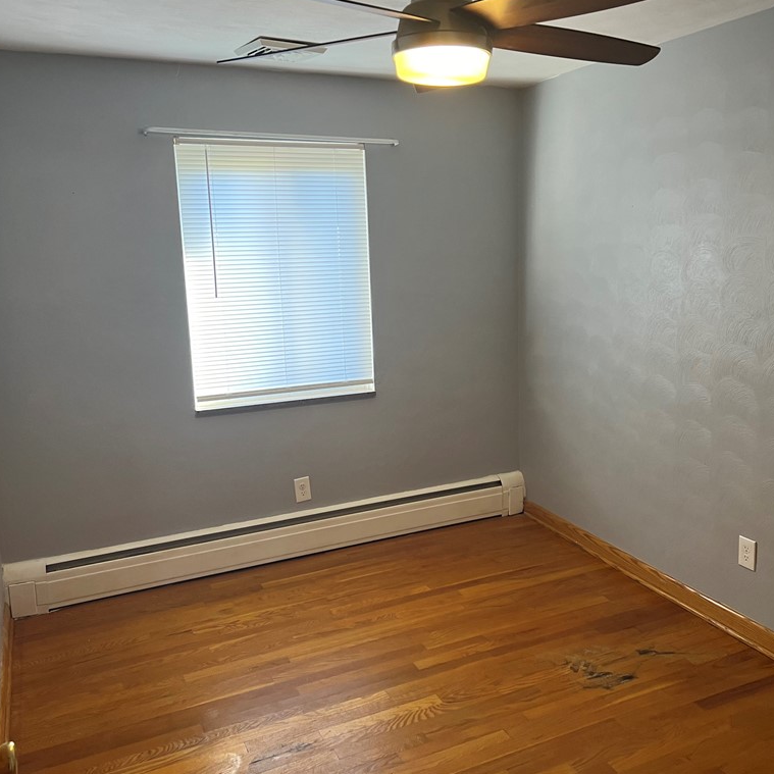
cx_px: 428
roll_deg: +2.4
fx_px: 784
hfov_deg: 52.4
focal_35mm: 31
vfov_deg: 52.5
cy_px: 383
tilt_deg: -8.8
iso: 80
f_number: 1.5
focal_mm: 5.7
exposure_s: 1/60
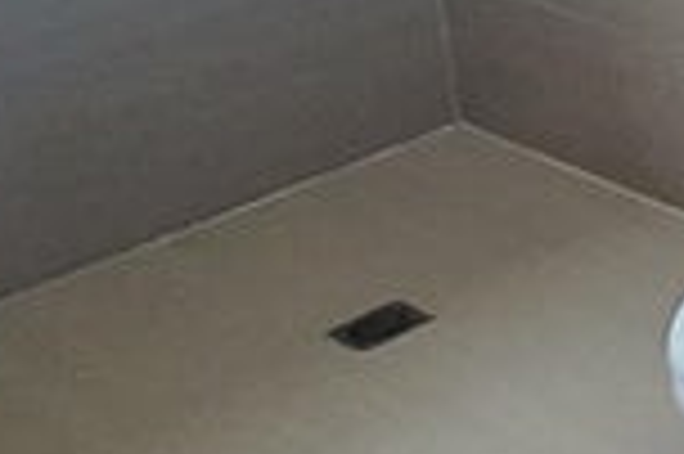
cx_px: 1492
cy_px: -229
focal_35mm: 76
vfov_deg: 16.3
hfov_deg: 16.7
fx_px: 1442
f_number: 2.2
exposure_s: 1/24
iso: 320
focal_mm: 1.74
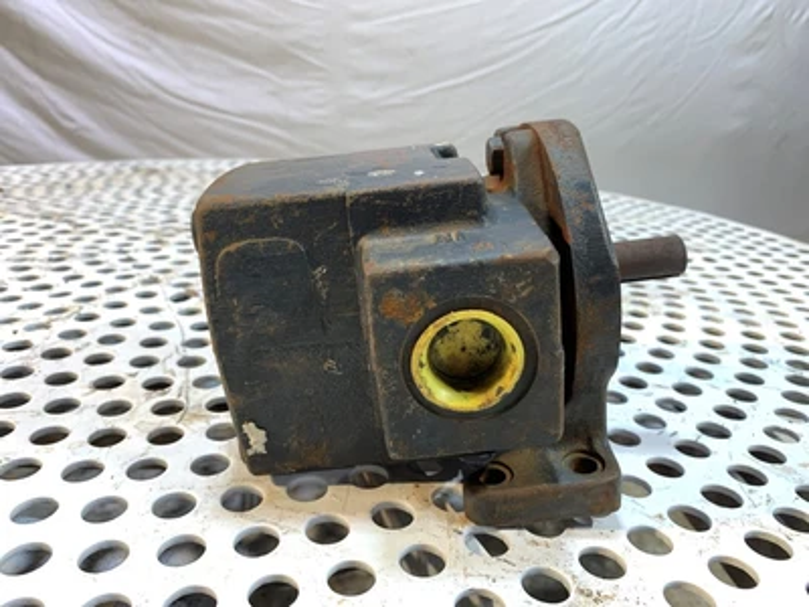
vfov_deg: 53.1
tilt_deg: -18.8
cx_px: 404
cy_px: 304
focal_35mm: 26
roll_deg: -2.8
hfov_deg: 67.3
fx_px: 608
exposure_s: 1/60
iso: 125
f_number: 1.8
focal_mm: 4.25
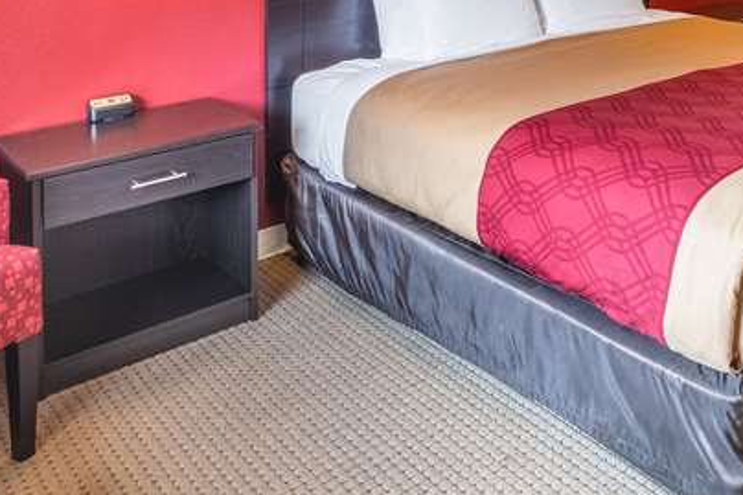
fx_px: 784
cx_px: 593
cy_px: -98
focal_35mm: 38
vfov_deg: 30.0
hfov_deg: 47.9
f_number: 8
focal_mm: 10
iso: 1000
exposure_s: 1/60
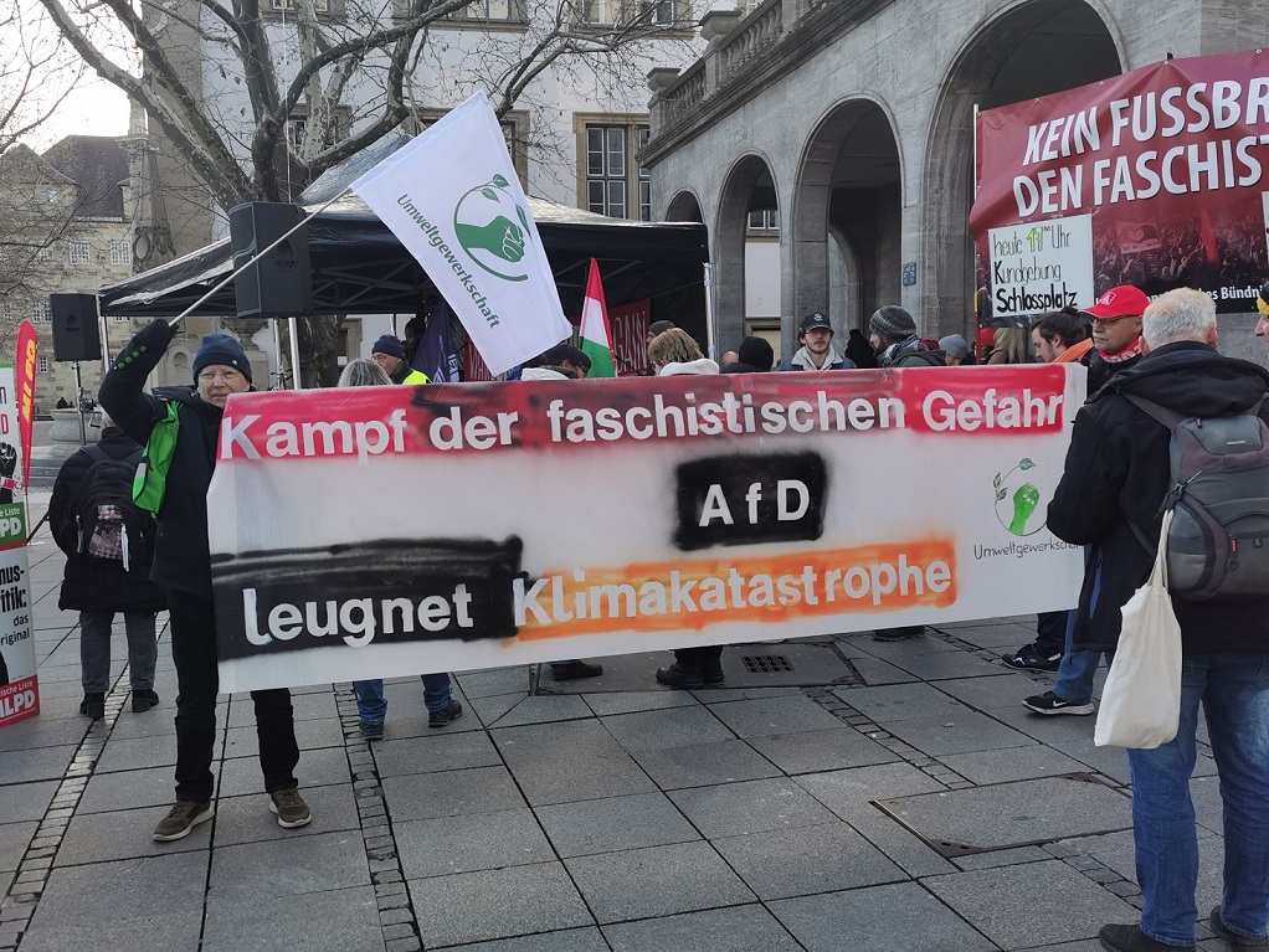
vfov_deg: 40.7
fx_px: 1283
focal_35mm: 35
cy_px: 476
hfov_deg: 52.6
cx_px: 634
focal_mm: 5.56
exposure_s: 1/467
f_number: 1.6
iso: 50
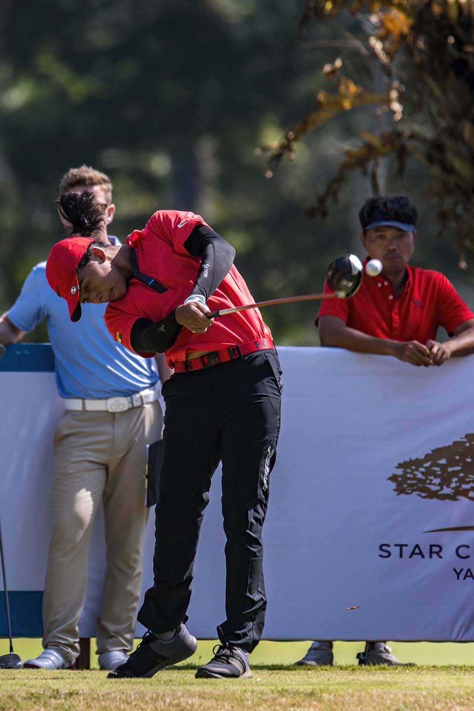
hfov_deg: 2.1
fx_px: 12836
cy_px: 356
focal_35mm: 650
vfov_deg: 3.2
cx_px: 237
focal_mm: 650
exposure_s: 1/2500
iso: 1000
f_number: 8
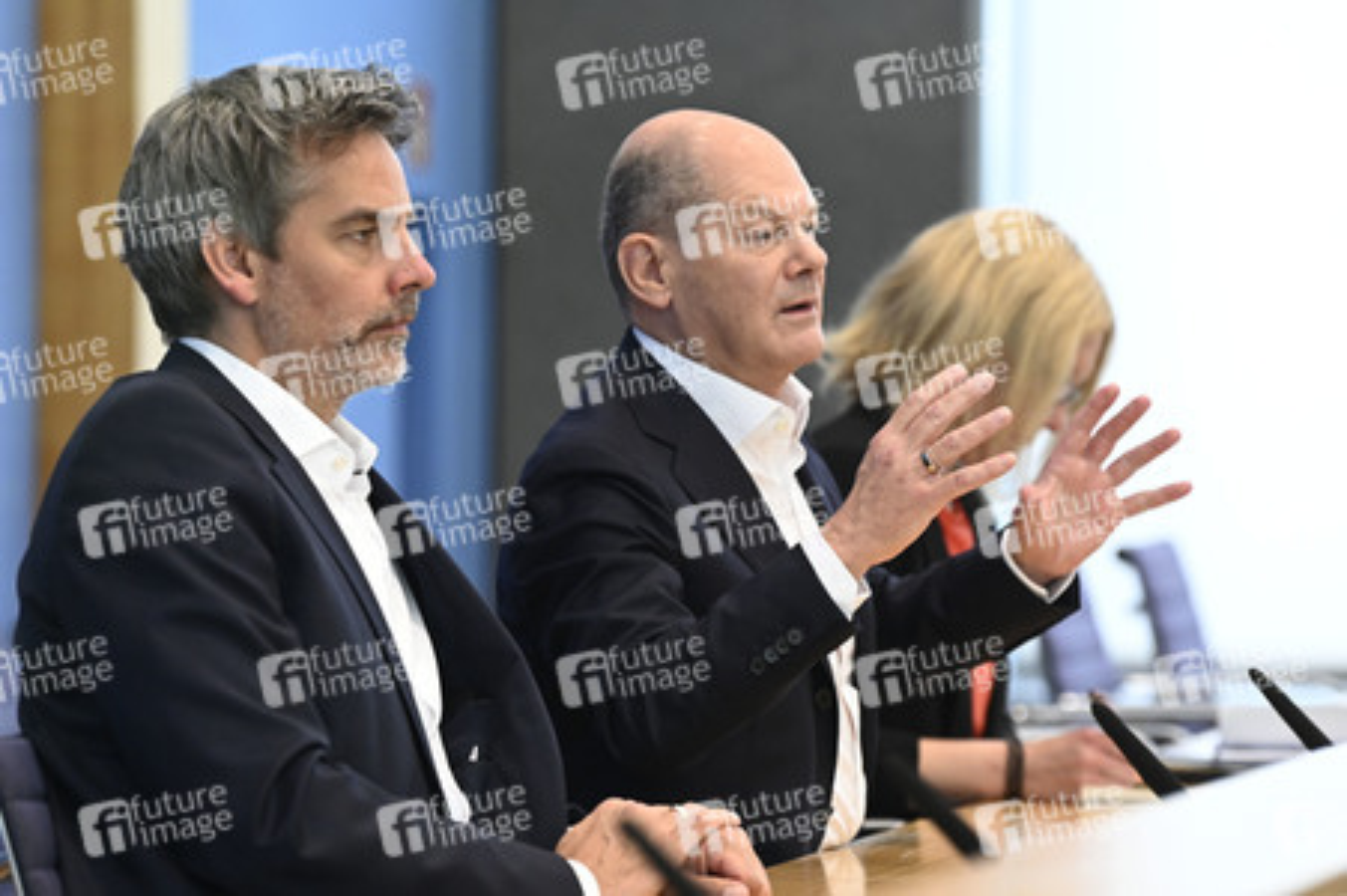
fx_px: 7478
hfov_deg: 10.3
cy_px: 448
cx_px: 674
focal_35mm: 200
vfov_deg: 6.9
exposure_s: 1/1000
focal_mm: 200
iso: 4000
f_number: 4.5
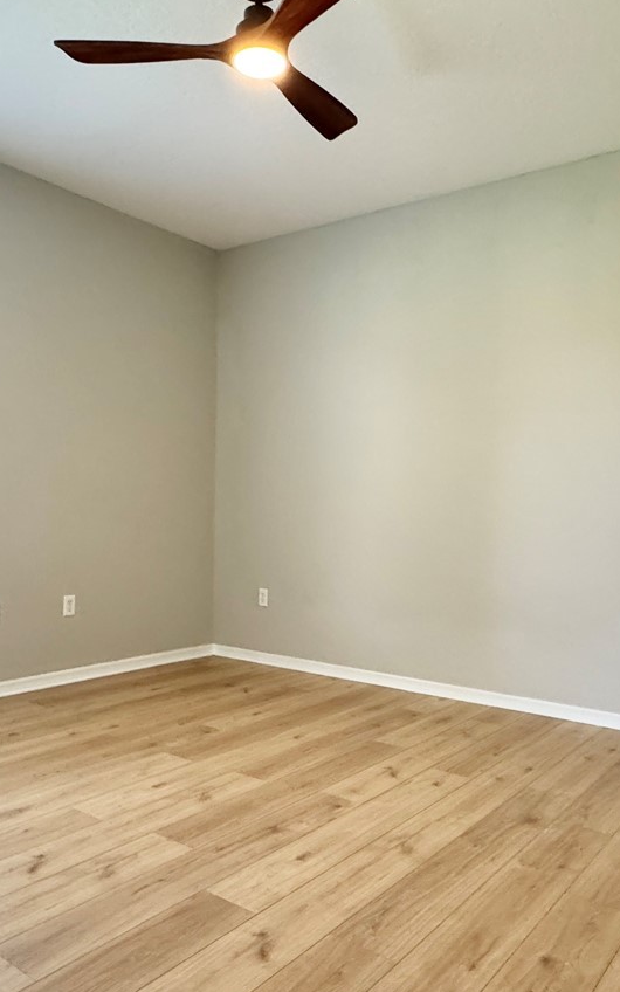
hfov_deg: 44.5
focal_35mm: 28
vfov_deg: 66.3
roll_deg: -1.2
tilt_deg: -3.2
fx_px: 757
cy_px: 546
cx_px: 318
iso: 320
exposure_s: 1/120
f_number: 2.2
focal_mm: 2.22
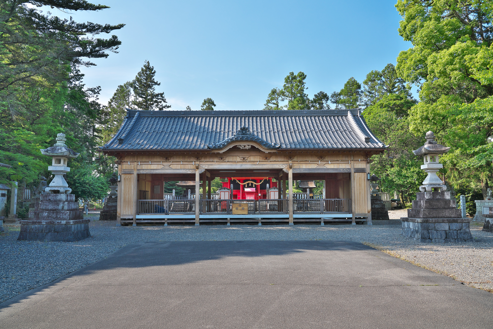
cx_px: 246
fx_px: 411
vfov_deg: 43.6
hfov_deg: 61.9
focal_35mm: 30
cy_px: 164
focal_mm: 30
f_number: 7.1
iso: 200
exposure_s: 1/400
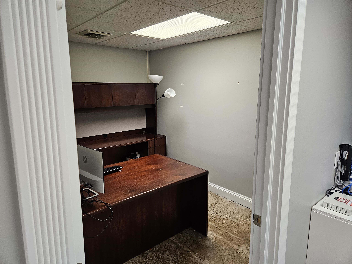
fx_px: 234
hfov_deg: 73.9
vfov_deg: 58.9
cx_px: 176
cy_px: 132
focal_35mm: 23
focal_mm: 5.4
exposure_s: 1/120
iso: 160
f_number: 1.8
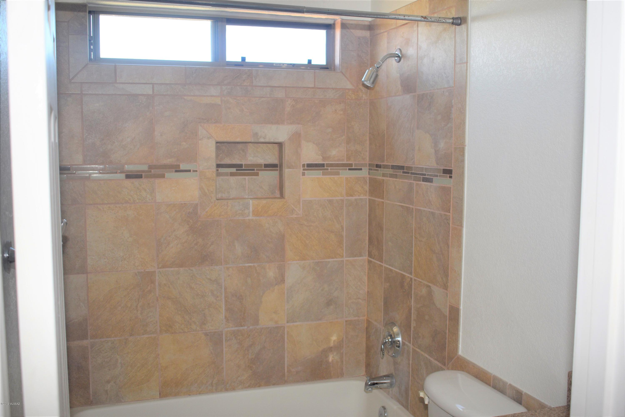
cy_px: 208
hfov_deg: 53.1
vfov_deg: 36.9
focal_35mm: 36
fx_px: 625
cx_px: 312
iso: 360
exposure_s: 1/60
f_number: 4
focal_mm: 24
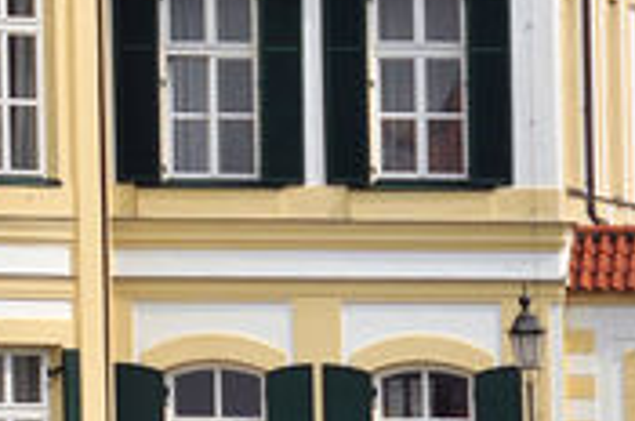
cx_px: -595
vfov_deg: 1.7
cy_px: -136
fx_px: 14254
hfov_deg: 2.5
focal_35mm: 810
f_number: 7.1
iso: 200
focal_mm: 105
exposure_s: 1/1000
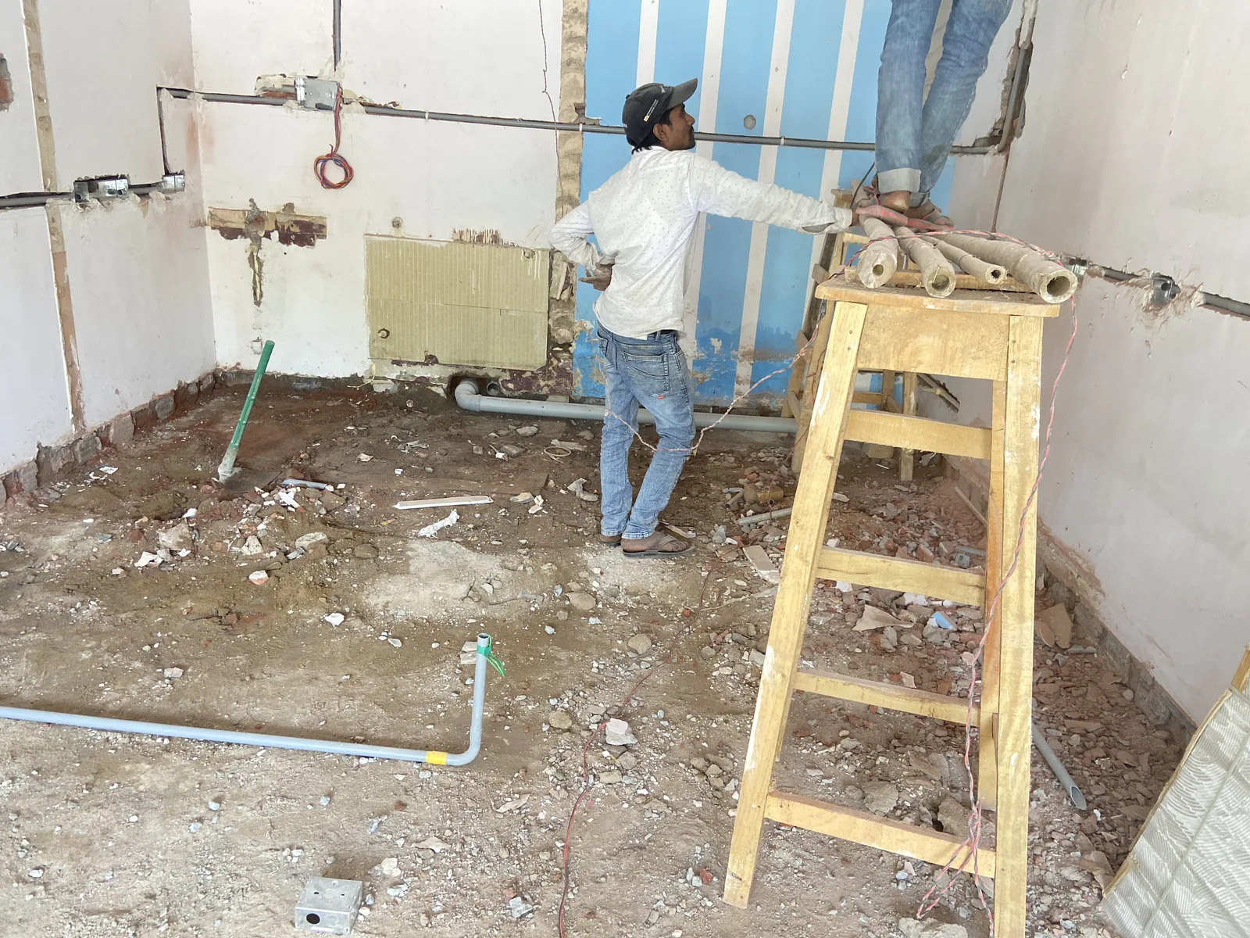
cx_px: 625
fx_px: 939
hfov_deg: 67.3
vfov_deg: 53.1
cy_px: 469
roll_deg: -3.1
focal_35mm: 26
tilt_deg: -21.3
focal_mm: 4.25
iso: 160
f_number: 1.8
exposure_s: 1/60
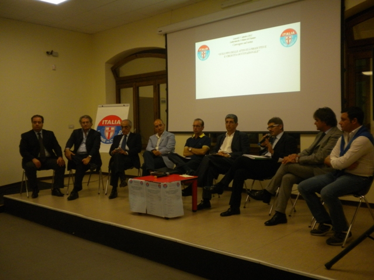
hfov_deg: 52.6
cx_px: 187
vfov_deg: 40.7
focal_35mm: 35
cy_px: 140
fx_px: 378
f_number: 3.1
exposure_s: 1/55
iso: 245
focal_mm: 6.3
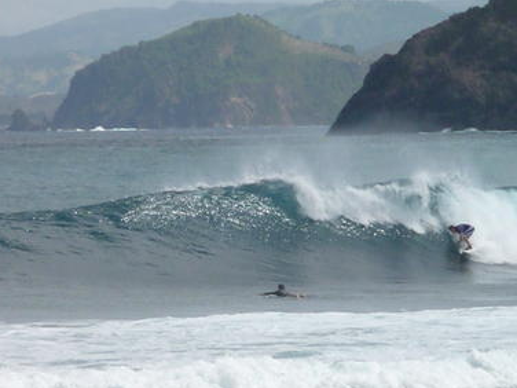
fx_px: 6109
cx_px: 366
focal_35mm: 409
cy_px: 238
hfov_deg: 4.8
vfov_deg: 3.6
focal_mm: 47
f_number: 11
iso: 500
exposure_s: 1/800
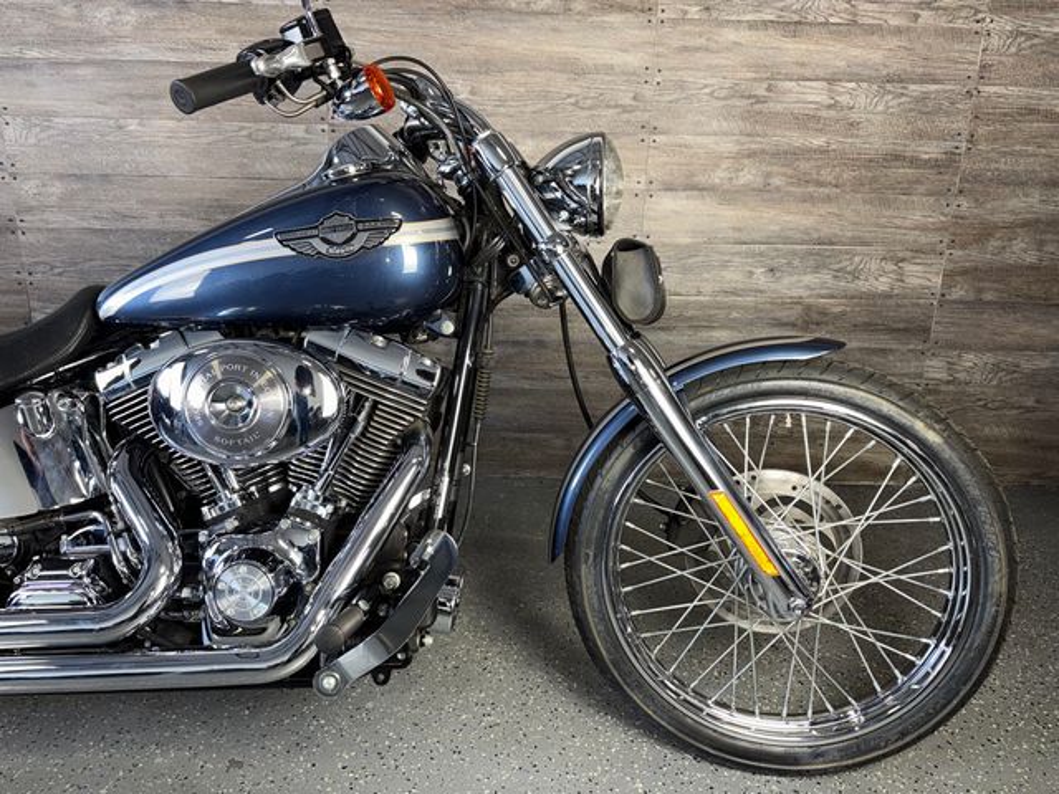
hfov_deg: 71.6
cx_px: 530
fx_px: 734
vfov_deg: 56.8
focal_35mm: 24
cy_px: 397
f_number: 1.78
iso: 80
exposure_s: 1/40
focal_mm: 6.76
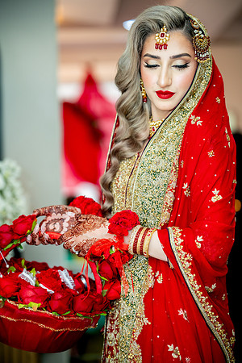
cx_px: 121
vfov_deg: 23.1
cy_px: 182
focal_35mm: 88
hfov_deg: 15.5
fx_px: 887
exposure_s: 1/200
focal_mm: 88
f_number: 2
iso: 800
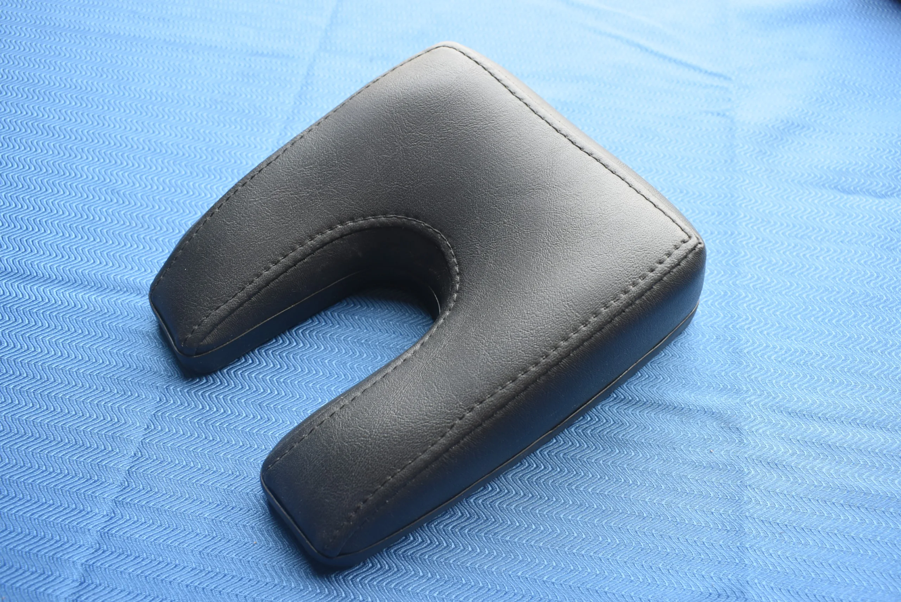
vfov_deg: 43.7
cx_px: 450
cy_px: 301
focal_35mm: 30
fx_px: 751
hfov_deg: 61.9
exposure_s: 1/125
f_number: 5.6
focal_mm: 20
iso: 400
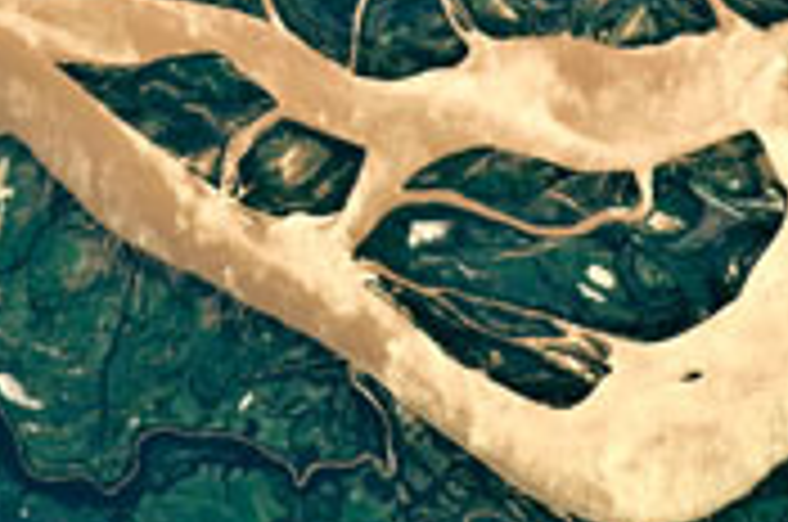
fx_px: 41316
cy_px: -137
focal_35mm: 1891
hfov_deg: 1.1
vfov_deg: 0.7
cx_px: 81
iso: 200
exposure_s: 1/500
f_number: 8
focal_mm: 400
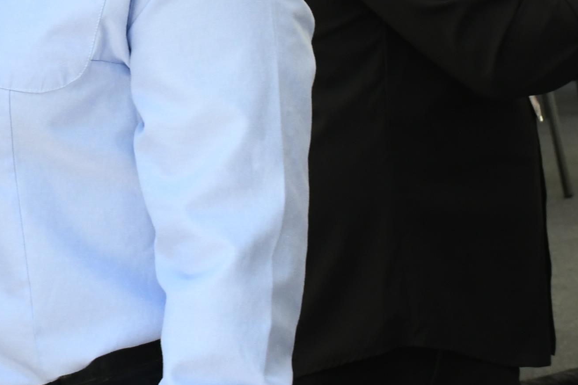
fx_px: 2296
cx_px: -133
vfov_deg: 9.3
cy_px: -207
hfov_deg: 13.9
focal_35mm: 143
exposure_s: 1/100
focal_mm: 30
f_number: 7.1
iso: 800
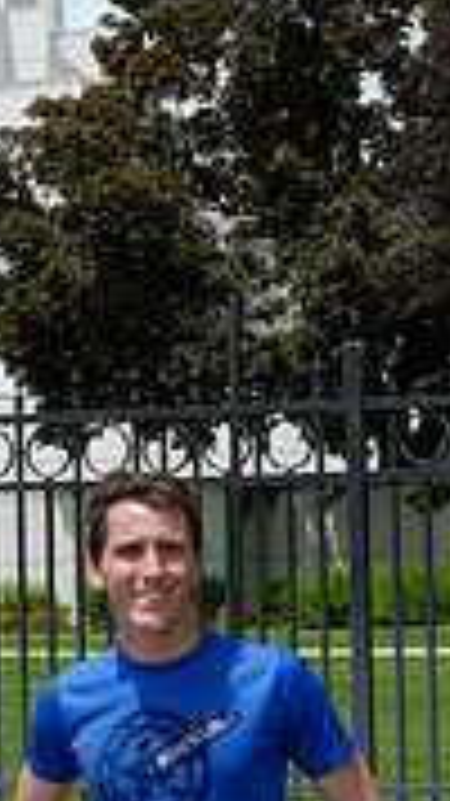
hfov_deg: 9.1
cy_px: 396
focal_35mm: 133
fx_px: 2824
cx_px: 45
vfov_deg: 16.1
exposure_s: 1/800
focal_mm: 26
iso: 400
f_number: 10
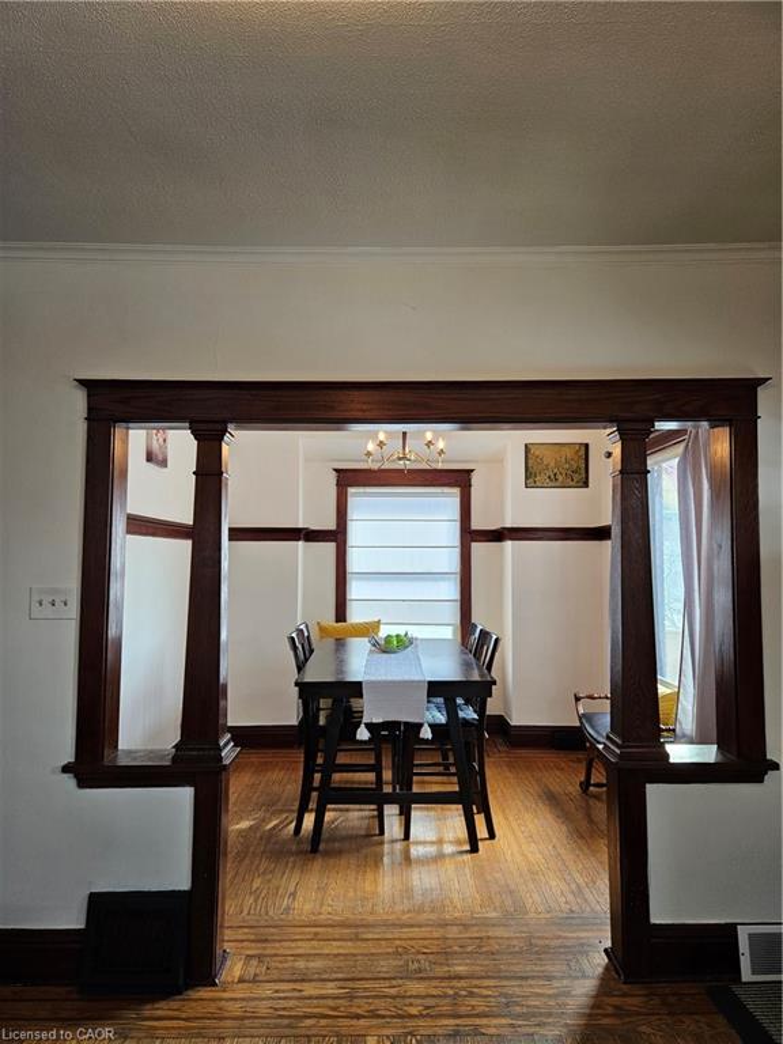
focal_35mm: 23
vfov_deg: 73.9
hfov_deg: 58.9
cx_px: 392
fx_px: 694
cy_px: 522
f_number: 1.8
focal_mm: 5.4
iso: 125
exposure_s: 1/120
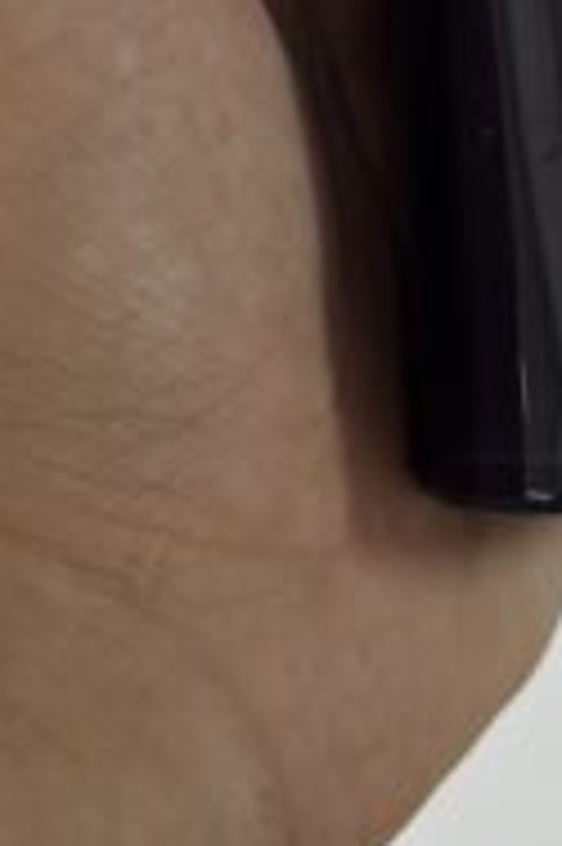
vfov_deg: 13.1
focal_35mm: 152
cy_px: -232
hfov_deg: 8.9
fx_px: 3566
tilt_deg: -22.6
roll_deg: +2.6
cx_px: 602
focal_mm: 6.76
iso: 125
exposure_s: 1/50
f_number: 1.78
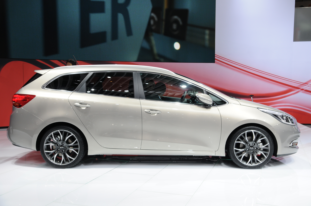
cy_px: 103
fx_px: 337
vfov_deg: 34.1
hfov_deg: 49.6
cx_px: 156
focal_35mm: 39
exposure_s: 1/180
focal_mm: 26
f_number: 6.7
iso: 400
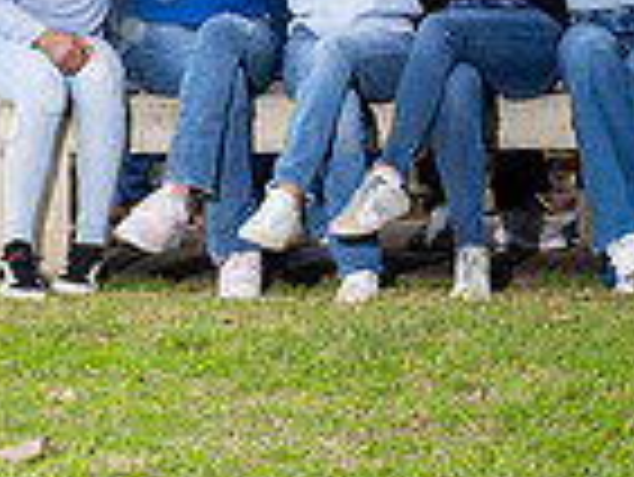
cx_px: -156
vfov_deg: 5.2
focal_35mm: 285
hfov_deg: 6.9
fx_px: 5224
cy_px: -254
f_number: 8
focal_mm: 70
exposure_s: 1/200
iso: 800
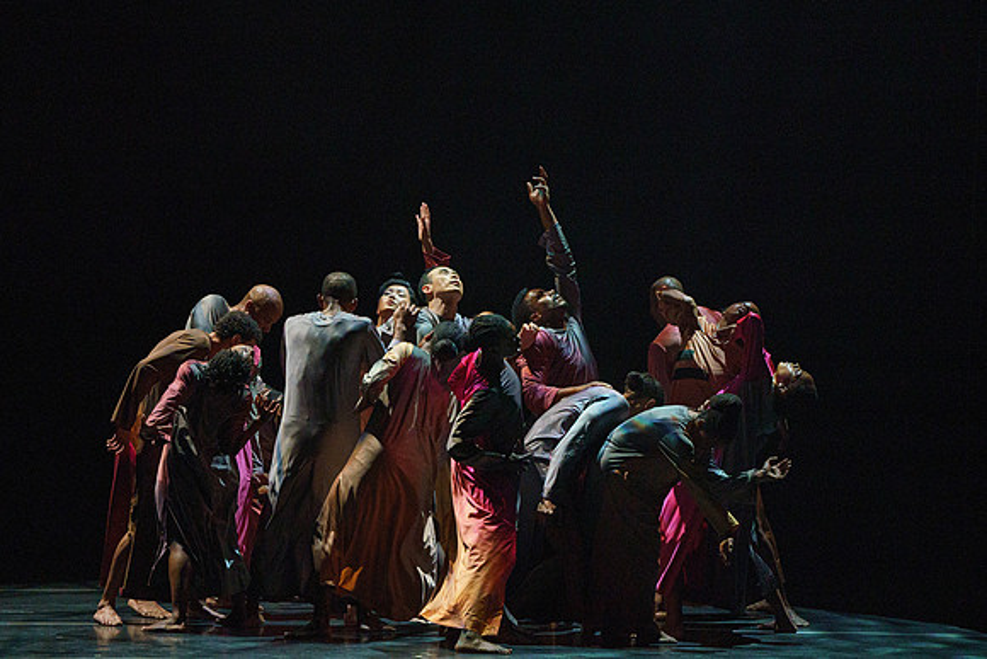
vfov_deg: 4.5
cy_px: 264
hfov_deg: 6.7
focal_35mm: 308
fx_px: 8443
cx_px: 460
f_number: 5.6
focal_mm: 256
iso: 6400
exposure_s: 1/250
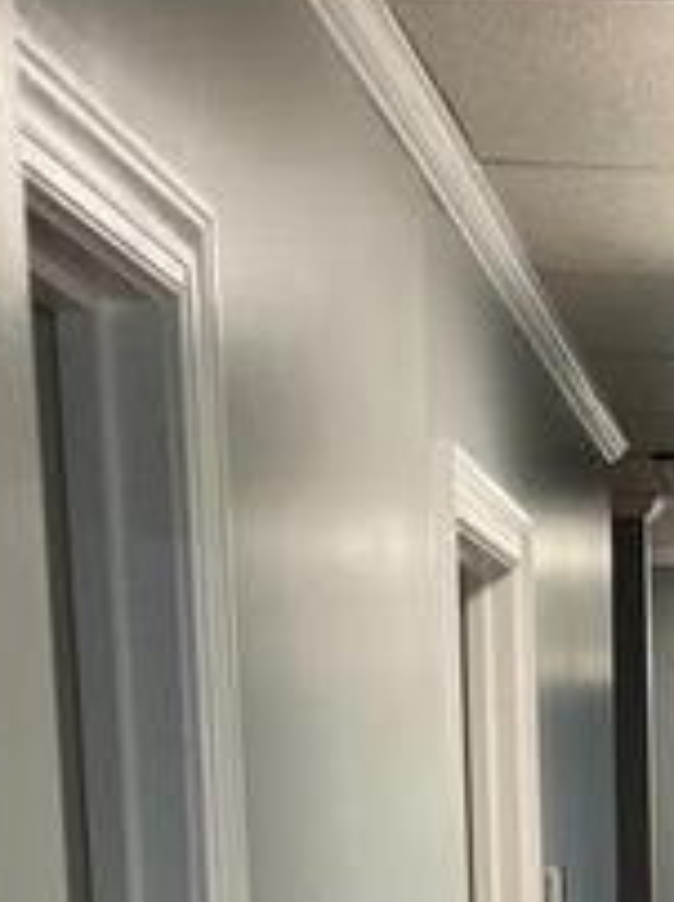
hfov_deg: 16.1
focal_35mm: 86
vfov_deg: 20.5
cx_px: 911
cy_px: 1212
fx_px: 2237
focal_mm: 5.1
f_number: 1.6
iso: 80
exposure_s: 1/60
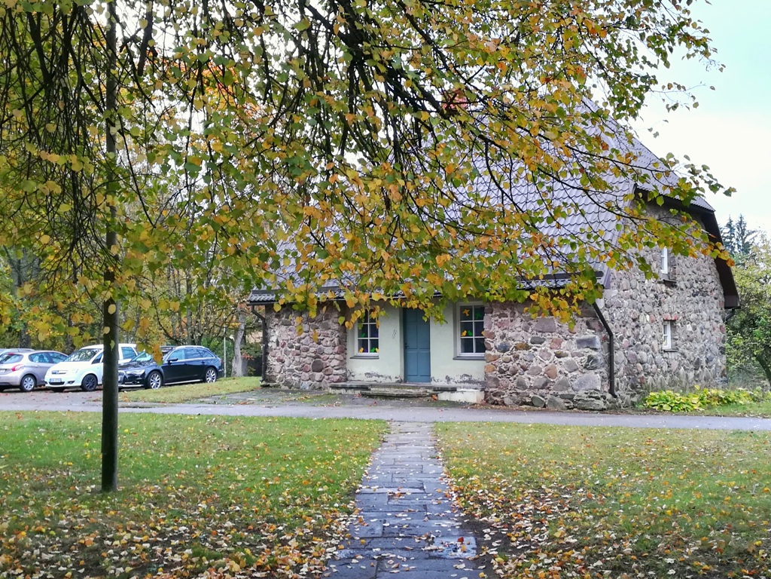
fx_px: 869
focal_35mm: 39
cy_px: 290
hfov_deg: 47.9
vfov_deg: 36.8
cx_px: 386
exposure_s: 1/50
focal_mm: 3.83
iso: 100
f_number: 2.2
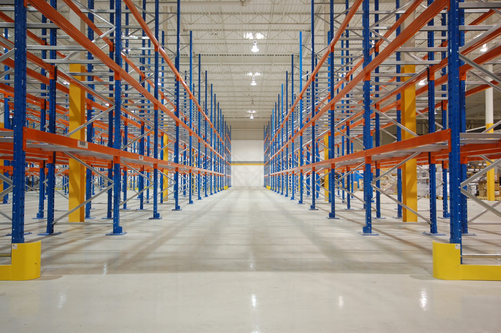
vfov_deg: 43.5
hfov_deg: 62.0
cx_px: 250
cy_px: 166
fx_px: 417
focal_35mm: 30
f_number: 5.6
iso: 800
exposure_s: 1/20
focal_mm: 20
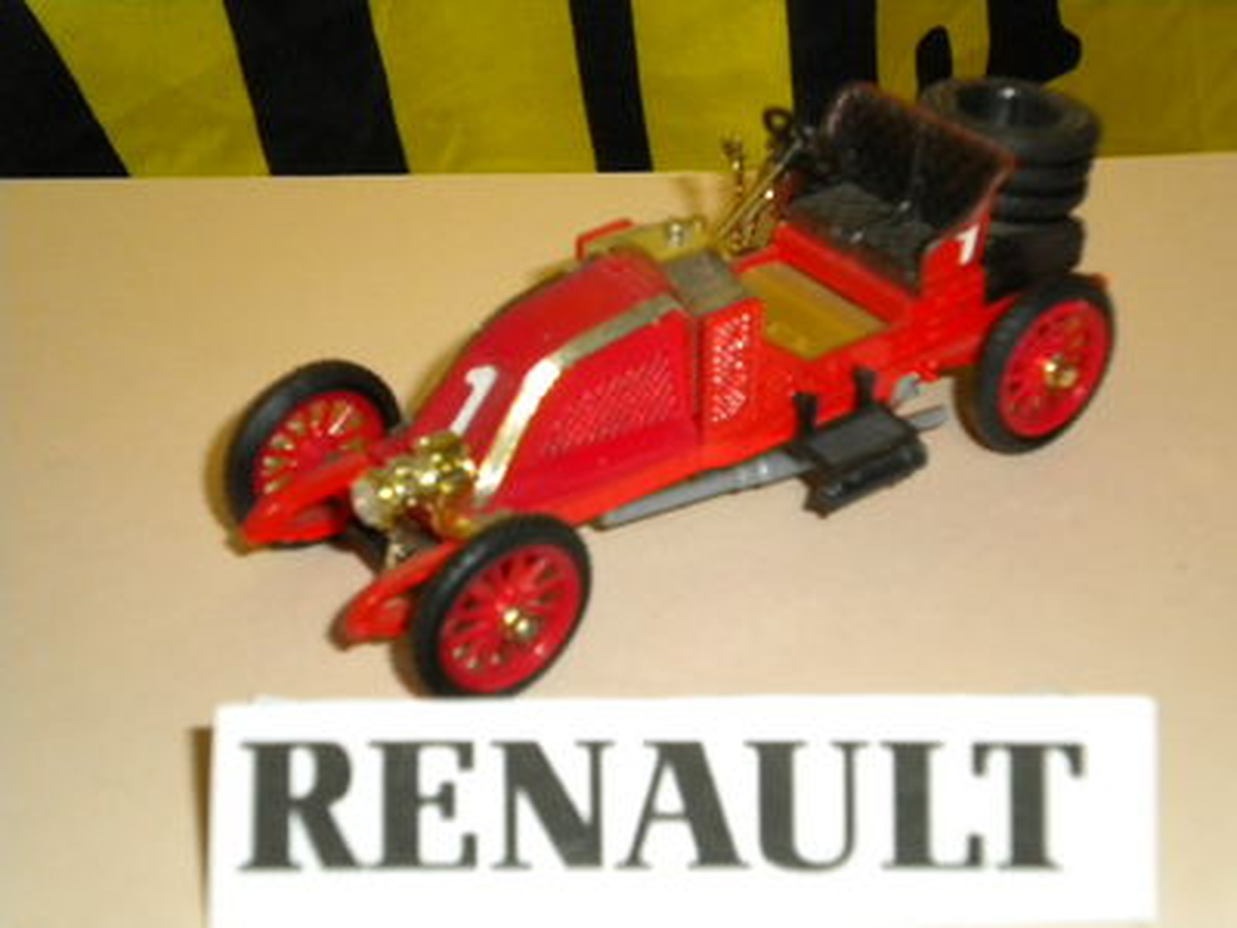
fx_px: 2430
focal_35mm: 68
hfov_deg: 28.6
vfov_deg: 21.6
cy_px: 464
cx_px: 618
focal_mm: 12.3
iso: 400
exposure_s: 1/60
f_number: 4.6
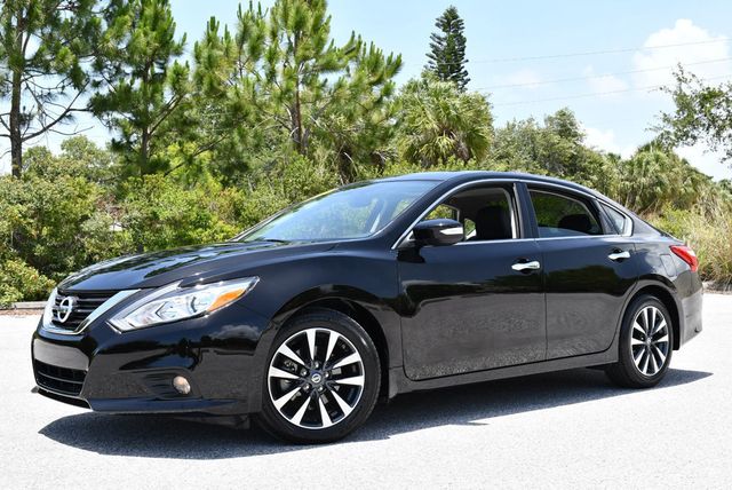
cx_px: 366
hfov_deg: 44.5
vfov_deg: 30.6
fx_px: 895
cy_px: 245
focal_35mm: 44
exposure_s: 1/250
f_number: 8
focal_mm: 22
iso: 180
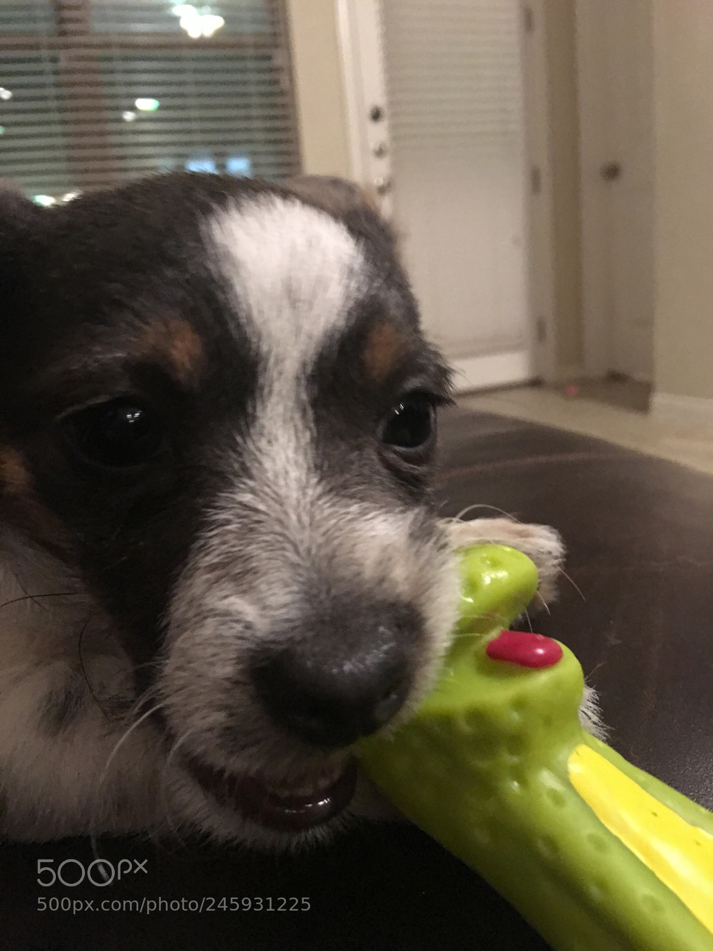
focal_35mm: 29
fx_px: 796
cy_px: 476
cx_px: 356
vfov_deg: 61.7
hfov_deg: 48.2
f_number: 2.2
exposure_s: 1/4
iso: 100
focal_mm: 4.15
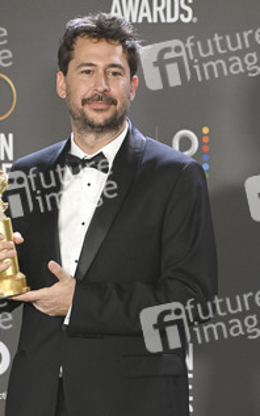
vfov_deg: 10.5
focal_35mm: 199
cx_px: 88
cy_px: 256
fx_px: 2257
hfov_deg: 6.6
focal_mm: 155
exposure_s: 1/500
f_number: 5.6
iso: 6400
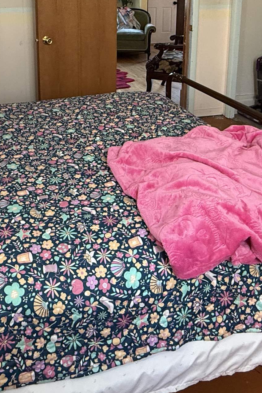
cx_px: 94
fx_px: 382
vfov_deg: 49.8
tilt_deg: -10.2
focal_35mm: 35
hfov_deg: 37.6
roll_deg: +0.4
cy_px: 56
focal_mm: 2.22
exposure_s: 1/60
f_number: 2.2
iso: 500
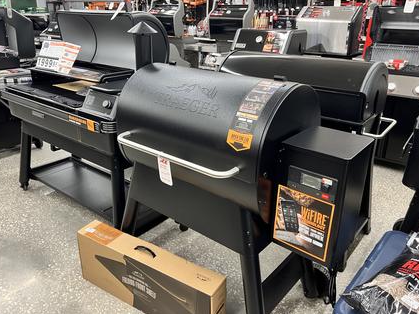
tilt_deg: -21.4
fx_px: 351
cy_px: 141
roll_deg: +0.0
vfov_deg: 48.1
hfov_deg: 61.7
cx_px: 204
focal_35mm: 29
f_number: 1.5
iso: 125
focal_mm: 5.7
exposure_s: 1/60
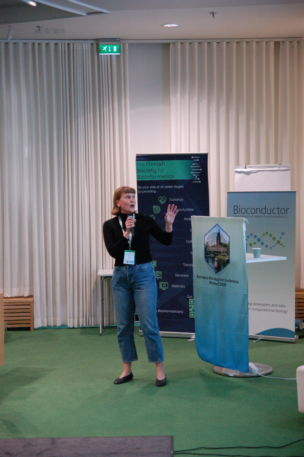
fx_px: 952
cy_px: 228
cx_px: 152
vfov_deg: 27.0
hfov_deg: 18.2
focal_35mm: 75
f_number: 3.2
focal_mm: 50
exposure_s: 1/125
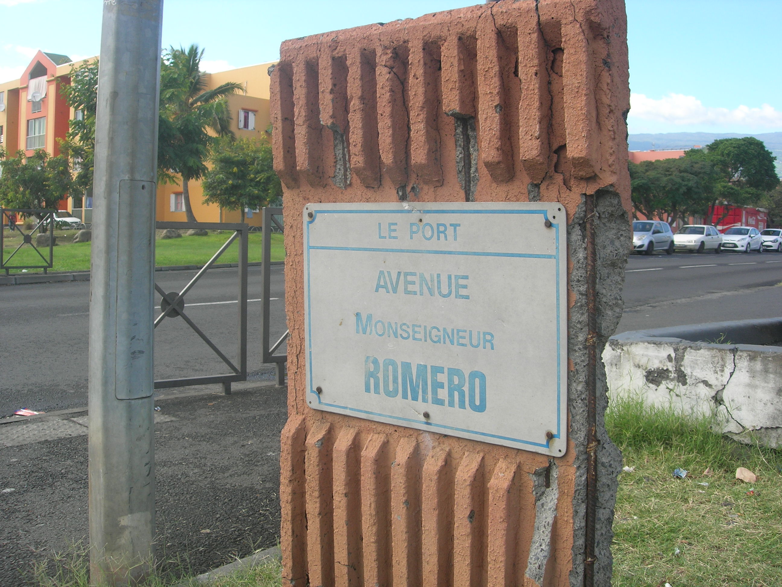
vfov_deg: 37.7
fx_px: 858
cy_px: 294
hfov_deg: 49.0
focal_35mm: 38
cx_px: 391
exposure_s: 1/217
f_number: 4.8
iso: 64
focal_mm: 7.8
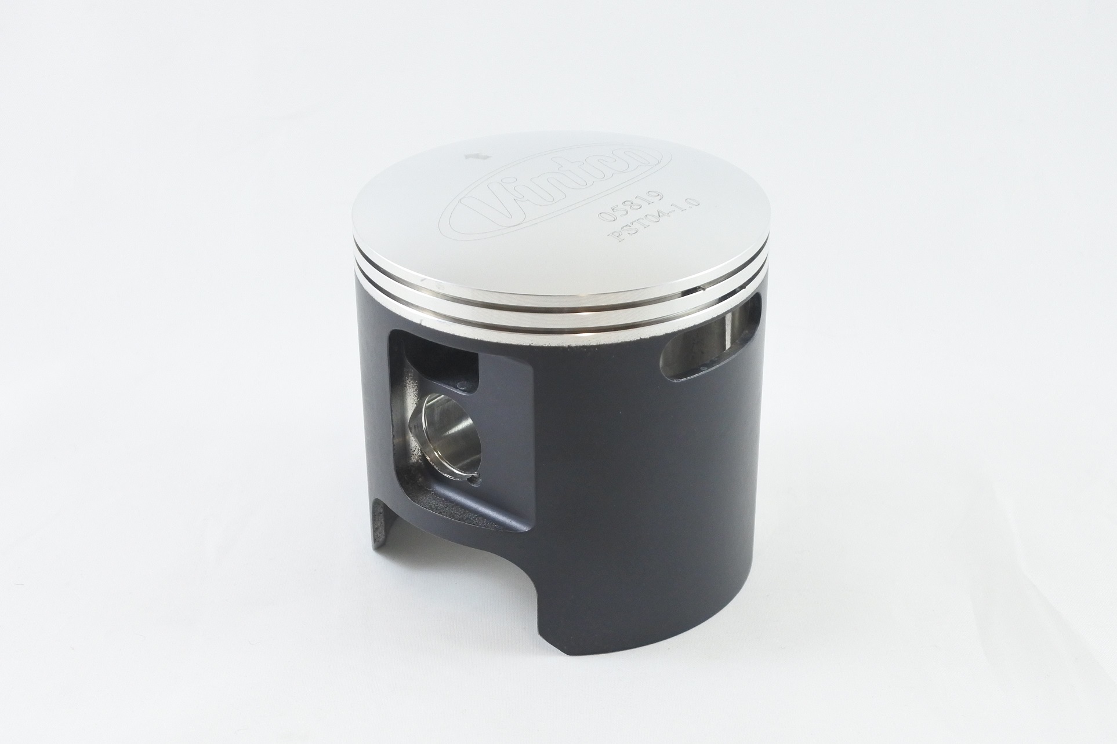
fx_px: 1334
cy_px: 372
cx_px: 558
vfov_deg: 31.2
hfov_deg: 45.4
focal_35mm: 43
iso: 640
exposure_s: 1/125
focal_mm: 16.1
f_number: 4.5
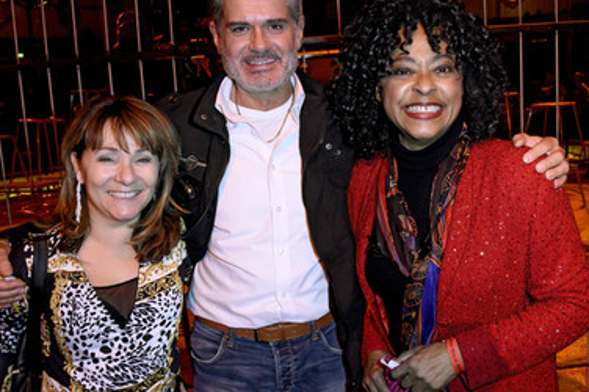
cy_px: 174
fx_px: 588
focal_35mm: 36
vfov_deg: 36.8
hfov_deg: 53.2
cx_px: 298
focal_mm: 20
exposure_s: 1/100
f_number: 6.3
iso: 2000
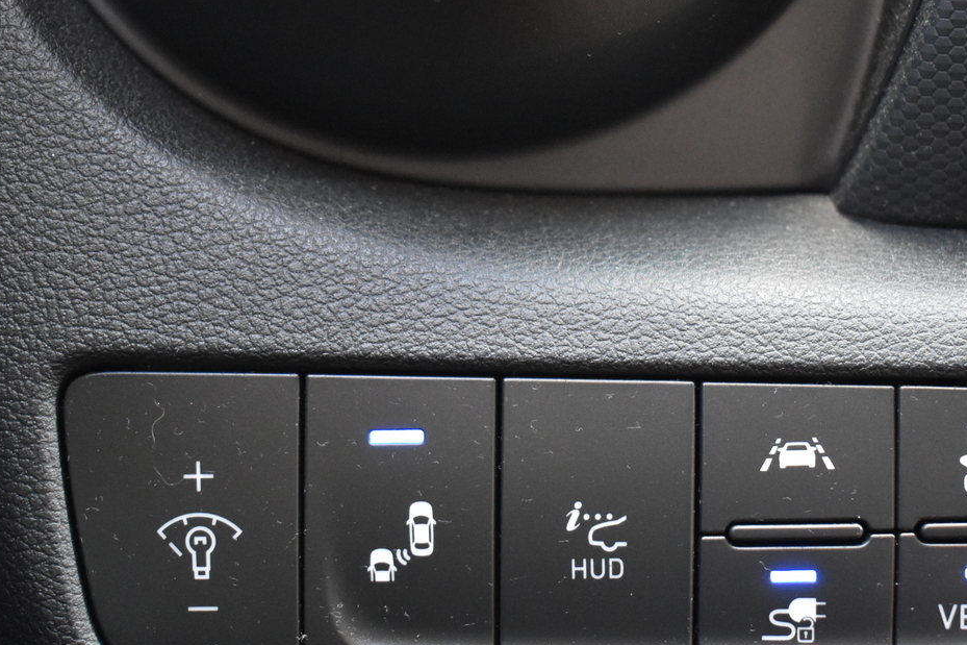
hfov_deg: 29.6
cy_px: 426
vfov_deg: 19.9
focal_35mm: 68
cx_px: 580
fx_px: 1826
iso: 2800
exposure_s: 1/125
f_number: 4
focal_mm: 26
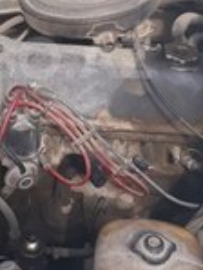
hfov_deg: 16.2
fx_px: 703
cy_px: 58
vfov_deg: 21.5
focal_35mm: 90
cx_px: 13
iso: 40
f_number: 1.9
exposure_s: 1/564
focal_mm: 3.6
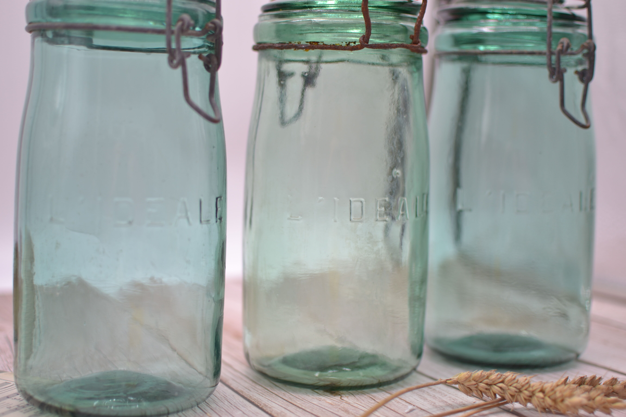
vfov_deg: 25.8
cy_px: 208
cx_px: 313
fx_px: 913
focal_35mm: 52
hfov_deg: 37.9
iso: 100
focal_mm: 35
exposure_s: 1/400
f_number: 1.8
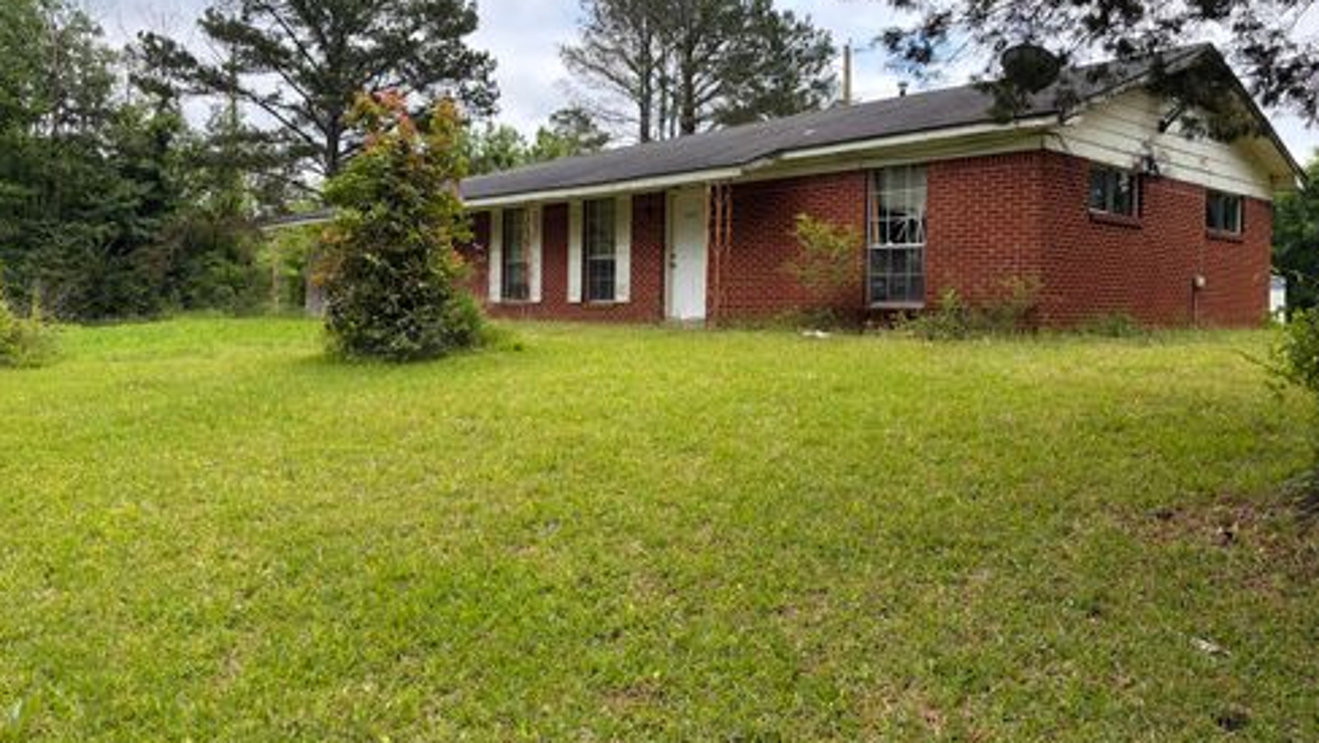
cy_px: 317
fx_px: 1015
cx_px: 651
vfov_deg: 40.1
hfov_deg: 66.0
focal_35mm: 29
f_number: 1.6
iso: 64
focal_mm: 5.96
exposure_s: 1/1901
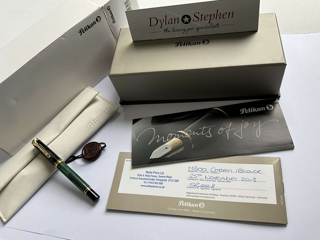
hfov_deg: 61.7
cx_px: 160
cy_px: 120
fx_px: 268
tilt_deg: -55.9
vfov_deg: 48.2
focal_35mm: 29
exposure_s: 1/122
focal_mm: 3
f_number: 1.8
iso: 50
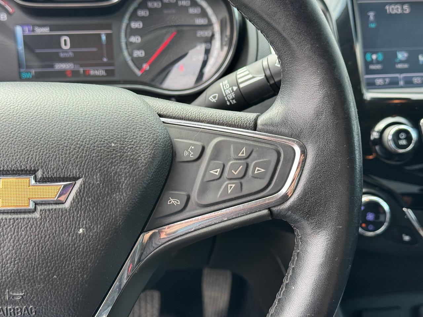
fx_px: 587
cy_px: 158
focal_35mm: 48
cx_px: 212
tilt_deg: -21.9
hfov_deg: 39.7
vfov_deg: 30.3
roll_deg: -1.0
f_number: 1.78
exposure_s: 1/186
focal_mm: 6.76
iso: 50
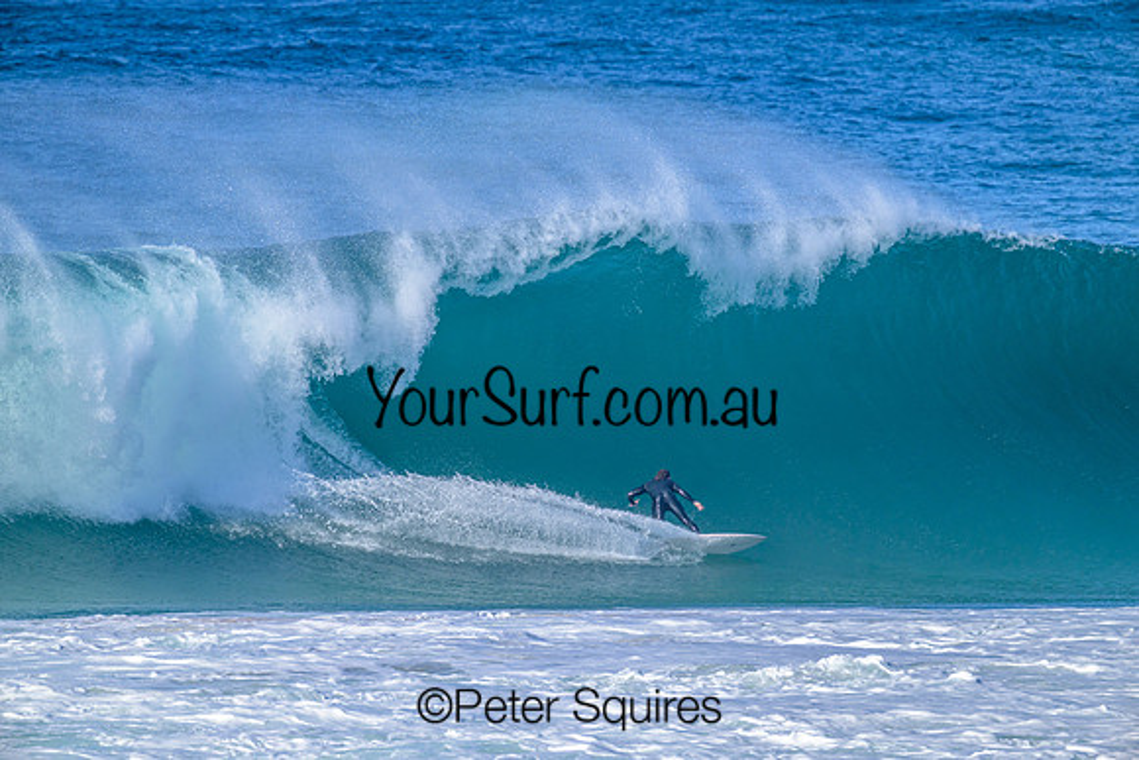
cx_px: 570
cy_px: 380
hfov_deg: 3.7
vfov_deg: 2.5
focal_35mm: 560
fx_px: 17721
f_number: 8
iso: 720
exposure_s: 1/2000
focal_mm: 560
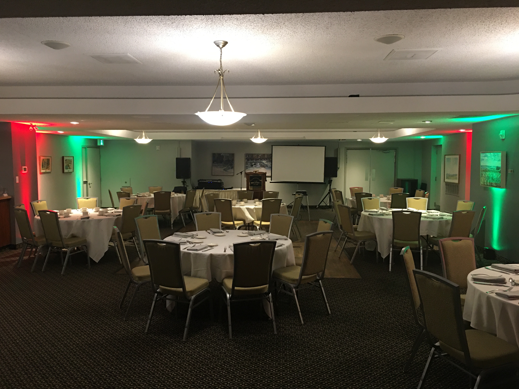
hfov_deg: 61.7
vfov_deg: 48.2
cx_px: 260
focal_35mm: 29
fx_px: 435
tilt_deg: -3.8
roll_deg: -0.8
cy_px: 194
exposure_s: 1/15
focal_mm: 4.15
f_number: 2.2
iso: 100
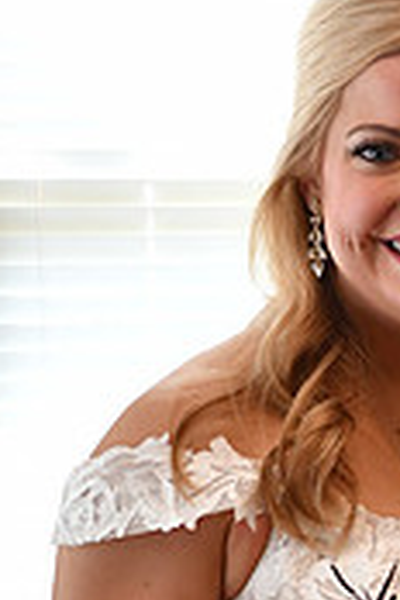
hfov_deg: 6.1
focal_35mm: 220
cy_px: 700
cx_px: 657
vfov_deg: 9.2
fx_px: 3666
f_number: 2.8
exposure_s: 1/160
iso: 1000
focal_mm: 44
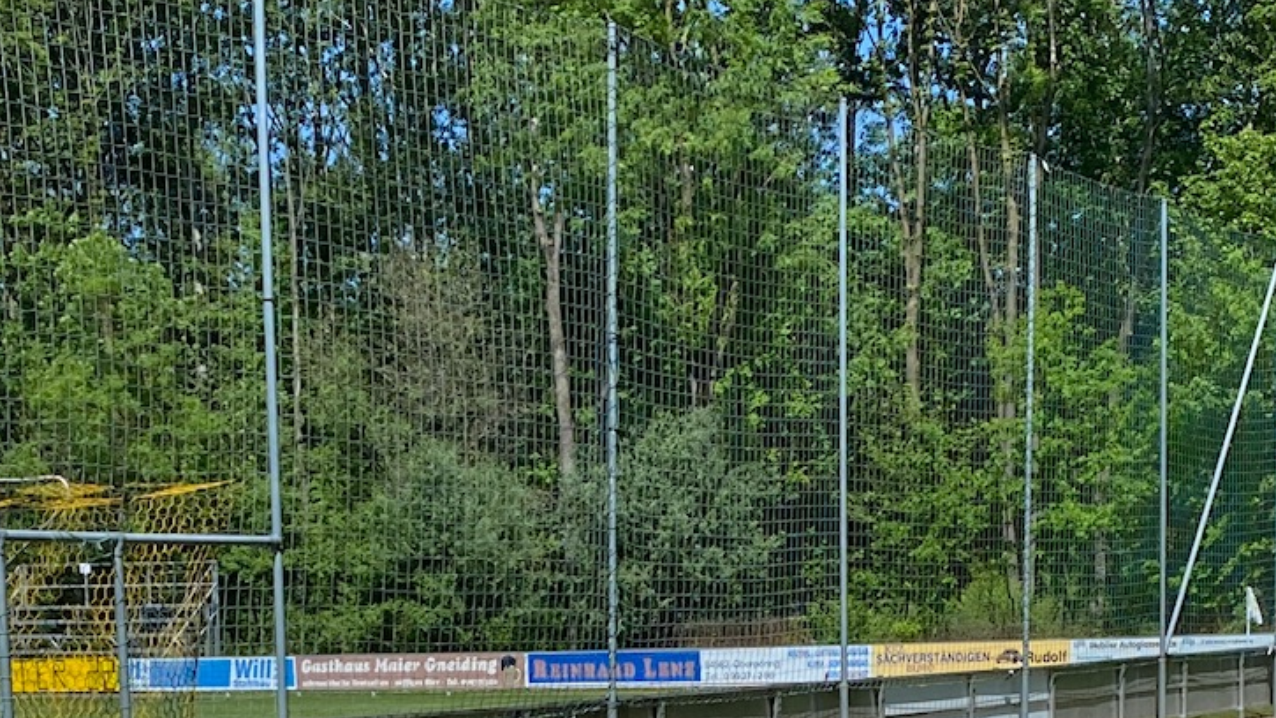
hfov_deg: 26.5
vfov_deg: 14.5
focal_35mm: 80
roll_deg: +1.8
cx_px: 623
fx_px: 2707
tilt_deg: -6.2
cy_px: 920
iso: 32
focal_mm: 4.25
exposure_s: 1/4444
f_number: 1.8
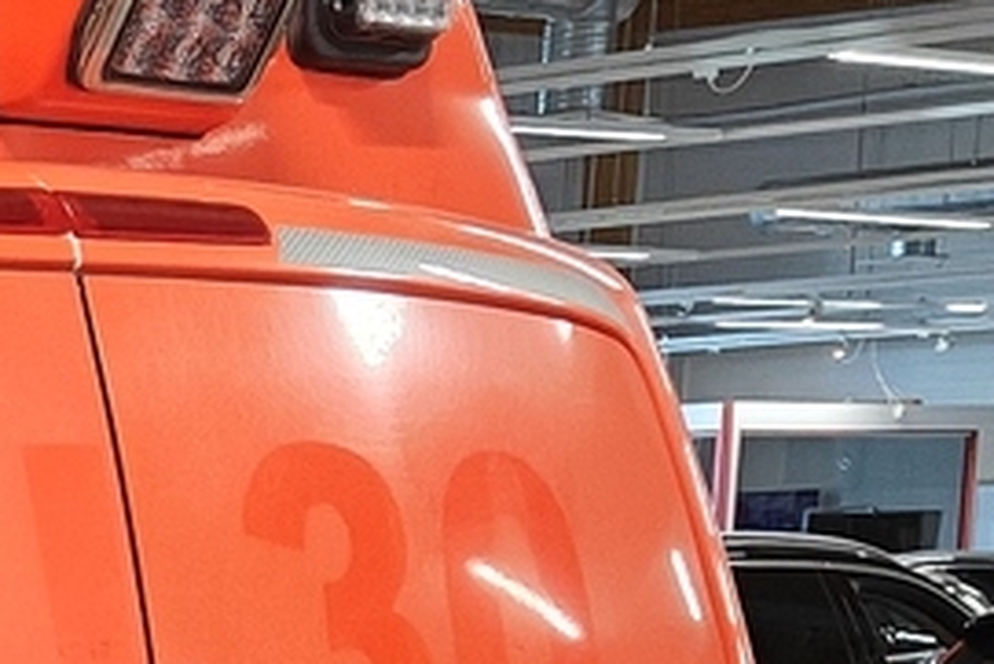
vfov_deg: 7.9
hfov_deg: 11.3
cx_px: -1115
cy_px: 1614
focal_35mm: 160
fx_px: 4420
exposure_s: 1/100
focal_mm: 5.59
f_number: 1.8
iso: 100
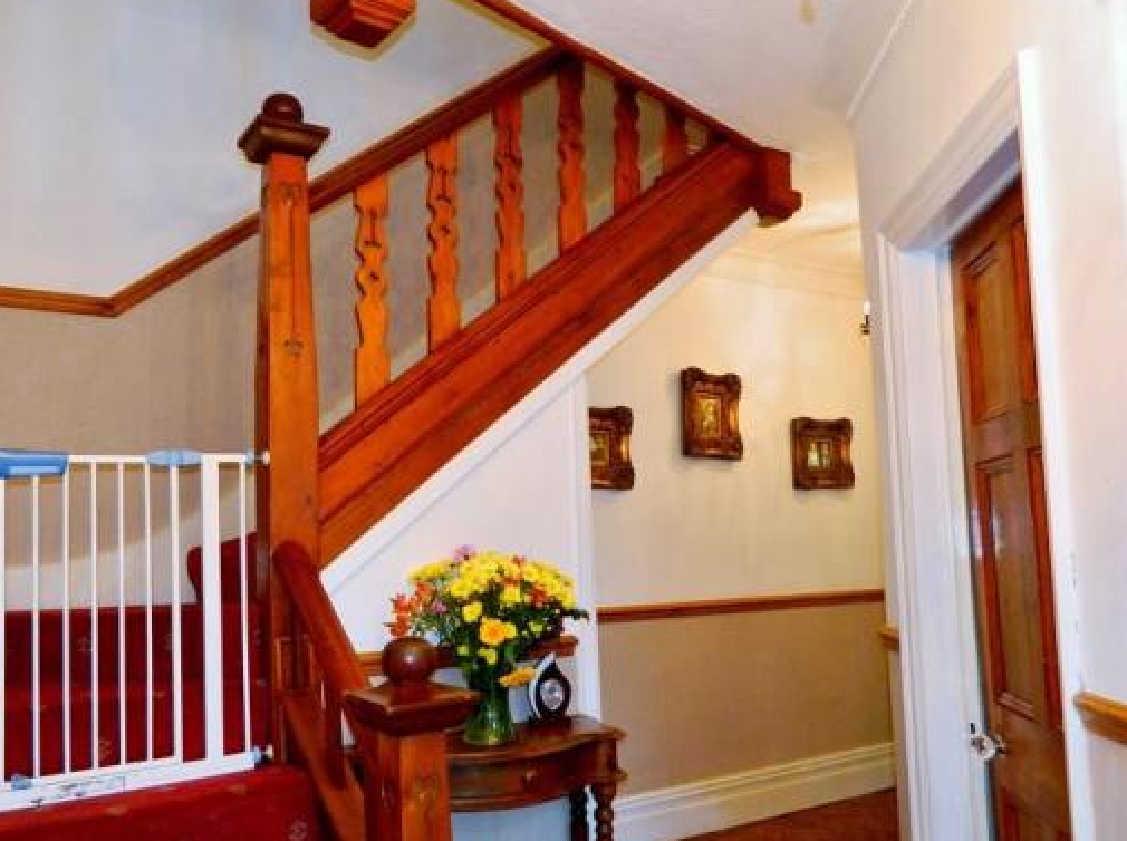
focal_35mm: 29
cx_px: 500
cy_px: 461
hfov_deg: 61.6
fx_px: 943
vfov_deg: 48.0
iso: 200
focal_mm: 4.5
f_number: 3.1
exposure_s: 1/30
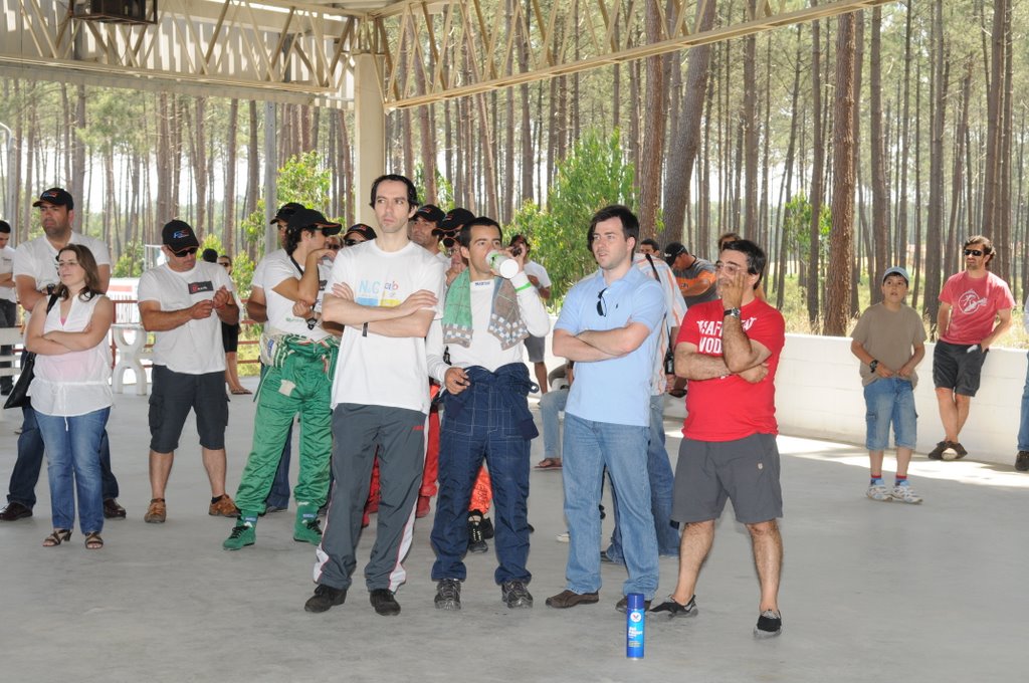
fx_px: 1713
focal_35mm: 60
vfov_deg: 22.6
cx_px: 514
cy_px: 342
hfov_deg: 33.4
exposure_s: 1/125
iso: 400
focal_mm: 40
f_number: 8
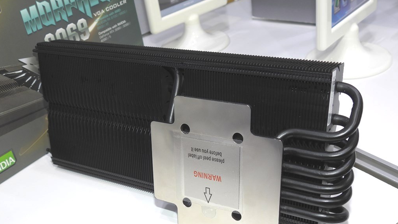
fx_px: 464
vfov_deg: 26.9
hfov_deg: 46.4
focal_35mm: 44
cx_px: 199
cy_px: 148
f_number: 3.2
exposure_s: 1/40
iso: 100
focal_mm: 7.1
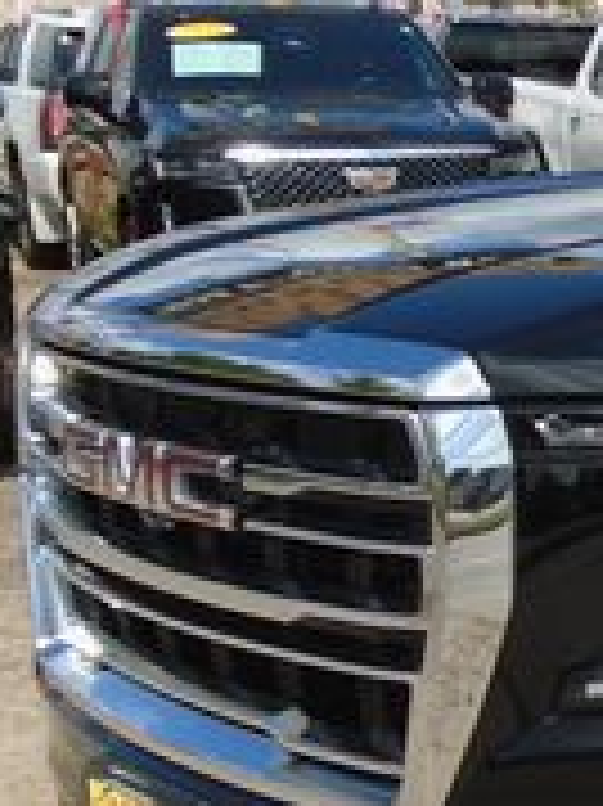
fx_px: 2163
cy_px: 567
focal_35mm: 93
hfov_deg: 13.3
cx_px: 1256
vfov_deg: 21.0
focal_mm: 4.6
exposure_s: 1/1500
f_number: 3.2
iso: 100
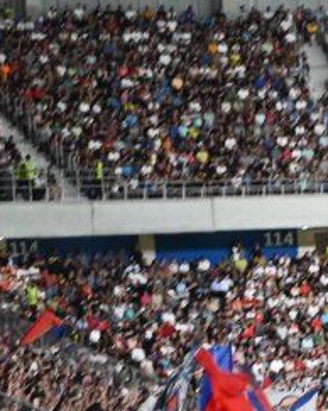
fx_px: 2479
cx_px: 435
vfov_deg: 9.3
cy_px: 573
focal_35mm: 204
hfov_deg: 7.5
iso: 4000
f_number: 4
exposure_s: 1/250
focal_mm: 44
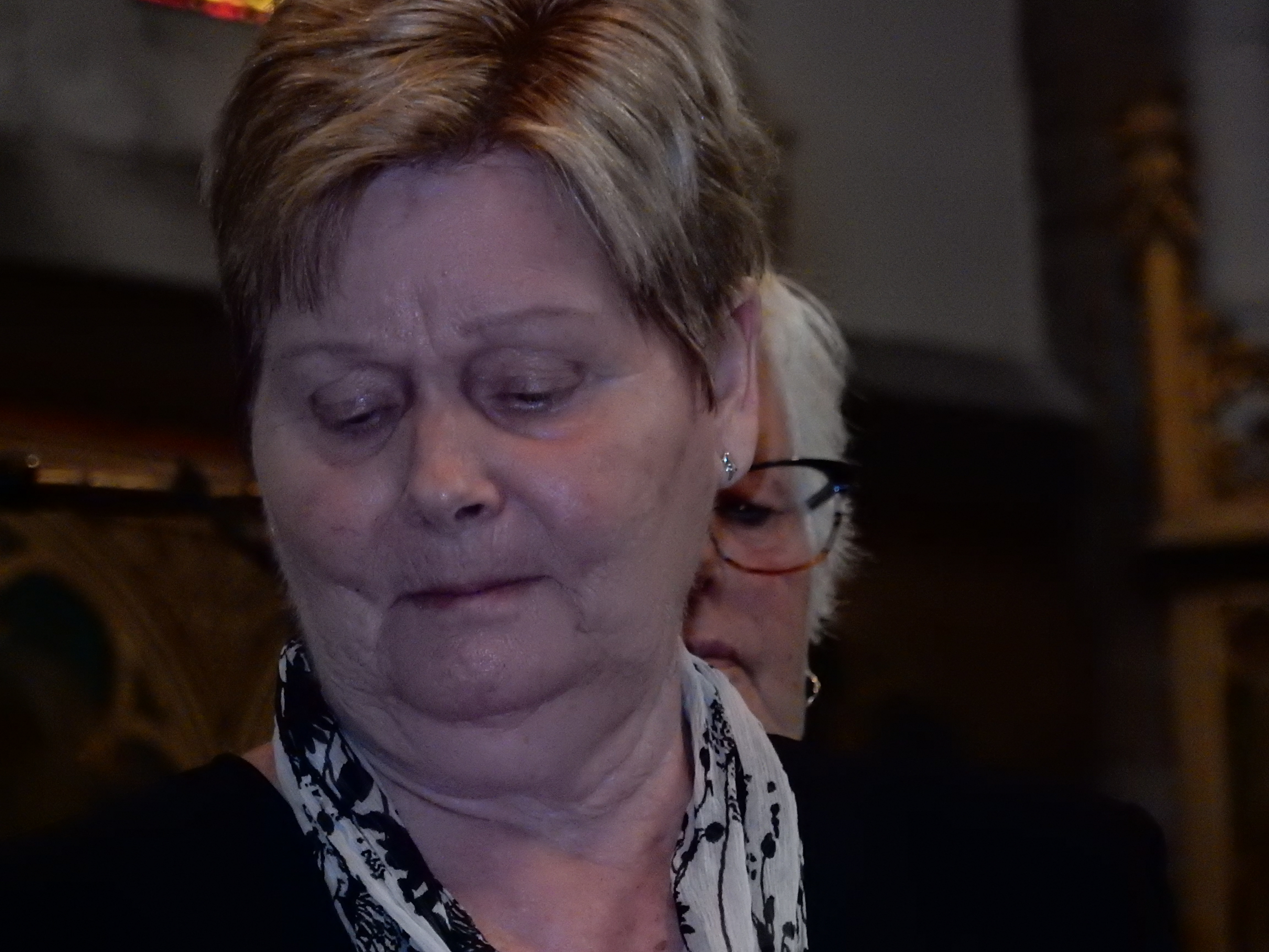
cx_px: 634
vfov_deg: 3.3
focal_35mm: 450
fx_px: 16497
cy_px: 476
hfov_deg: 4.4
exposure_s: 1/60
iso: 1600
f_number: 6.3
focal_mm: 80.3
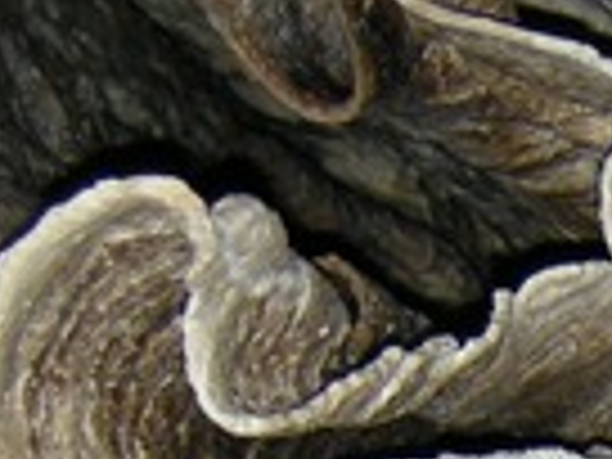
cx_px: 1080
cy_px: 1238
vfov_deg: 5.5
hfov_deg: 7.5
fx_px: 4561
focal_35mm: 258
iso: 64
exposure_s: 1/60
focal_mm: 7.5
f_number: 2.7
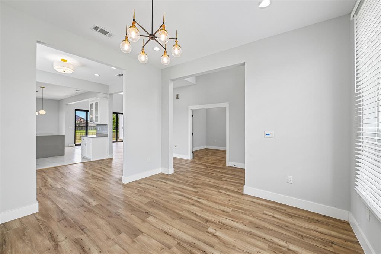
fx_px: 148
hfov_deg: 104.3
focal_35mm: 14
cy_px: 127
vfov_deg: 81.2
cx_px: 190
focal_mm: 14
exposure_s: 1/100
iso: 400
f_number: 8
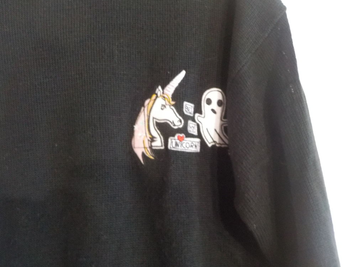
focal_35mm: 30
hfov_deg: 60.0
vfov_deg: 46.8
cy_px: 134
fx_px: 309
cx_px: 178
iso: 800
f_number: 3.3
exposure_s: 1/4
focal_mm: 4.1
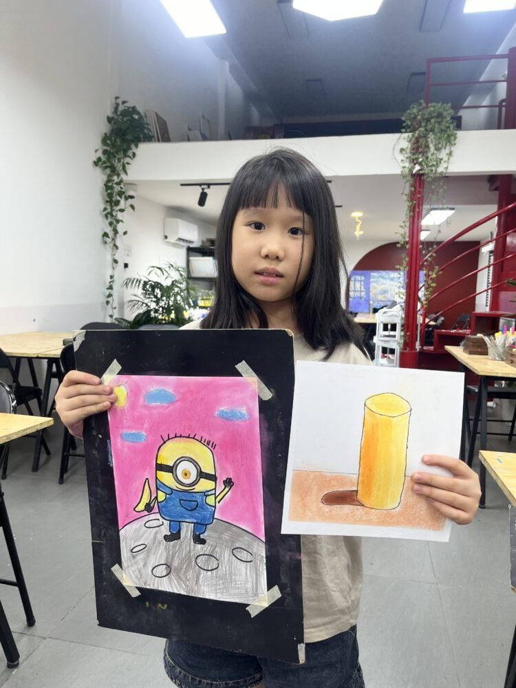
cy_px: 344
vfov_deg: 67.3
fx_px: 517
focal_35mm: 26
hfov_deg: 53.1
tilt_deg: -6.9
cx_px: 258
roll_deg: -0.9
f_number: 1.6
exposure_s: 1/100
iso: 64
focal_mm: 5.1
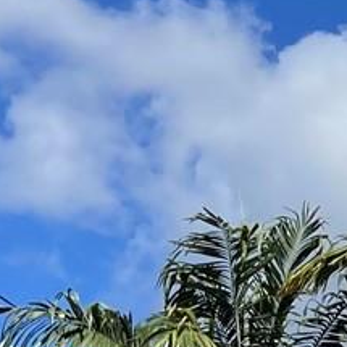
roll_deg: -0.7
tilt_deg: +12.1
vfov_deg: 9.8
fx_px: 1939
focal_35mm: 171
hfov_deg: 8.7
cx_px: 976
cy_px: 562
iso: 32
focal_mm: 4.2
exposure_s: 1/3861
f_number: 1.6
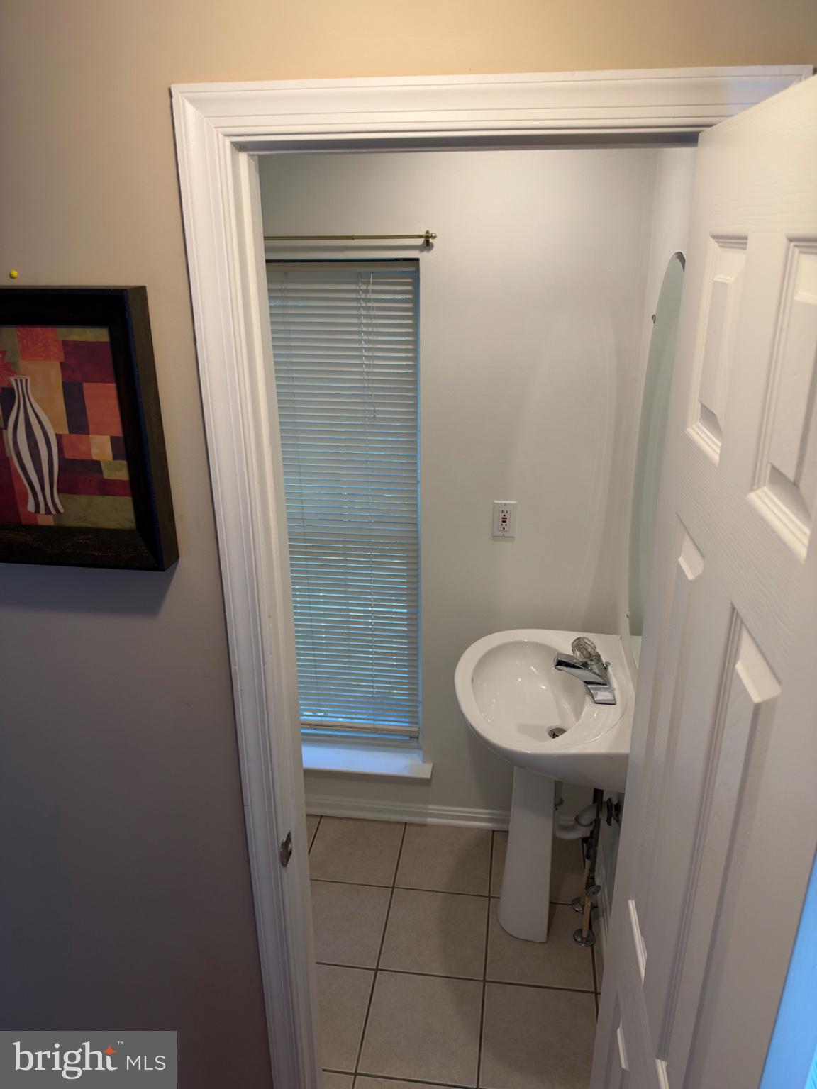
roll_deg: +0.7
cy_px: 544
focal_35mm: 24
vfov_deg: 71.6
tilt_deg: -21.0
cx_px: 408
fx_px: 755
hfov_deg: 56.8
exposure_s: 1/120
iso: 64
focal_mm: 6.93
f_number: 1.8
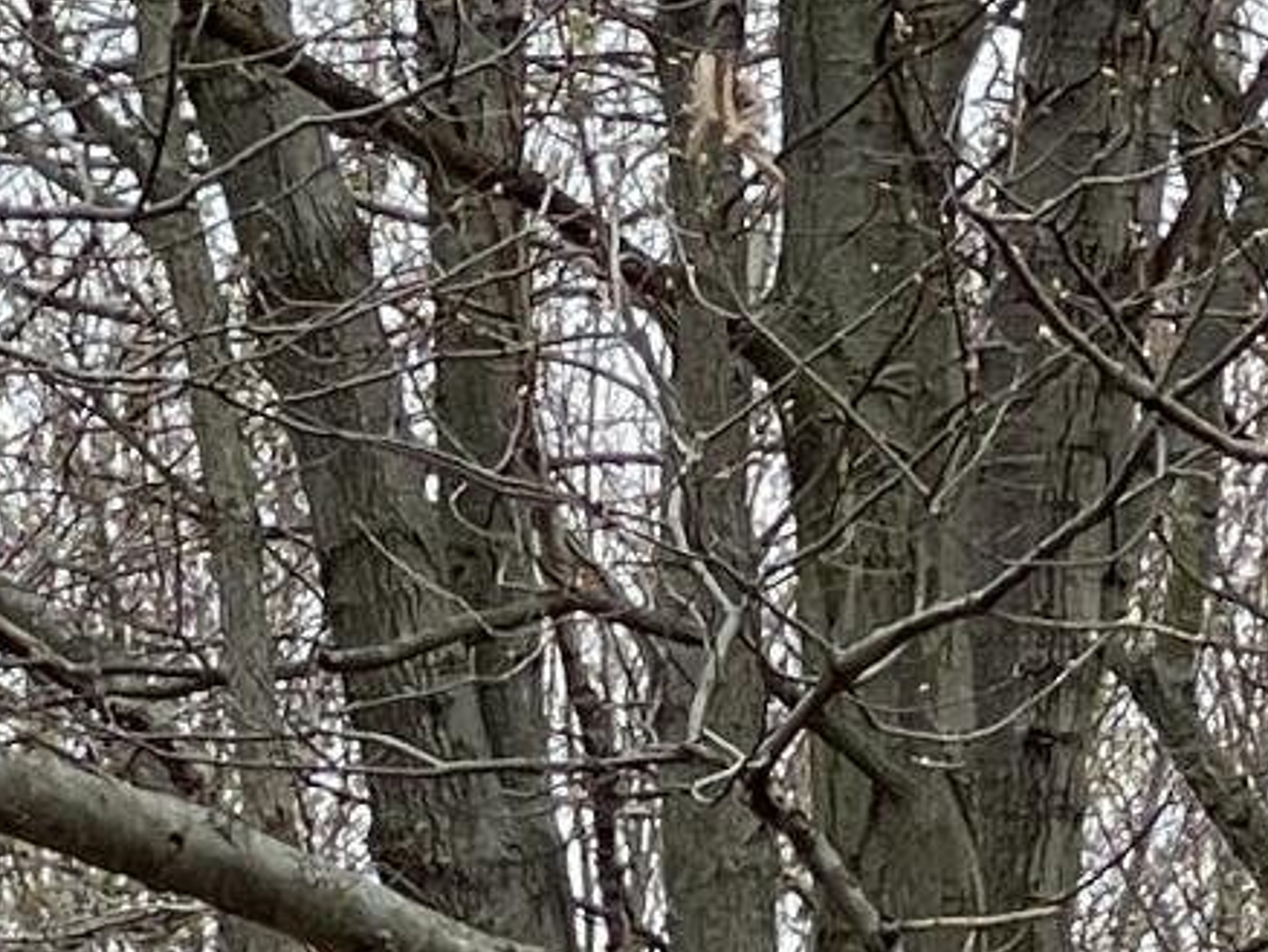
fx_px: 16053
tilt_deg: +4.9
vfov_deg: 3.3
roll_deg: +0.5
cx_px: -46
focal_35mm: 438
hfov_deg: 4.5
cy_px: 2503
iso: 20
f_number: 2.2
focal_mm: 7.5
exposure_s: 1/523
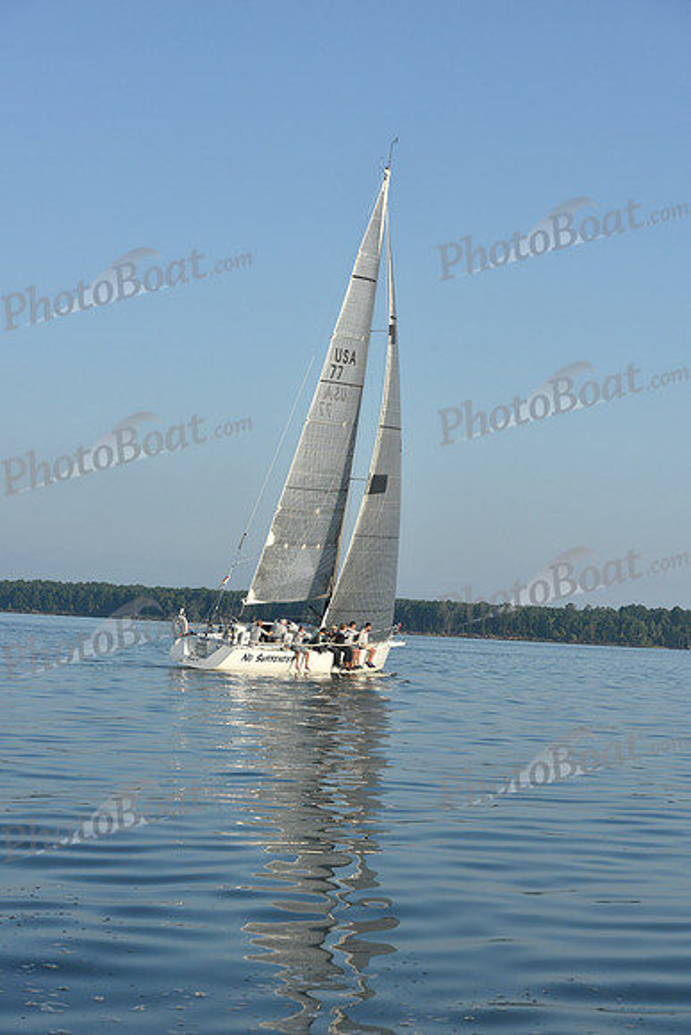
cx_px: 346
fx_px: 2014
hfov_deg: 19.5
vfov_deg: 28.8
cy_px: 518
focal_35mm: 70
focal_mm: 70
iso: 320
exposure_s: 1/800
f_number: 9
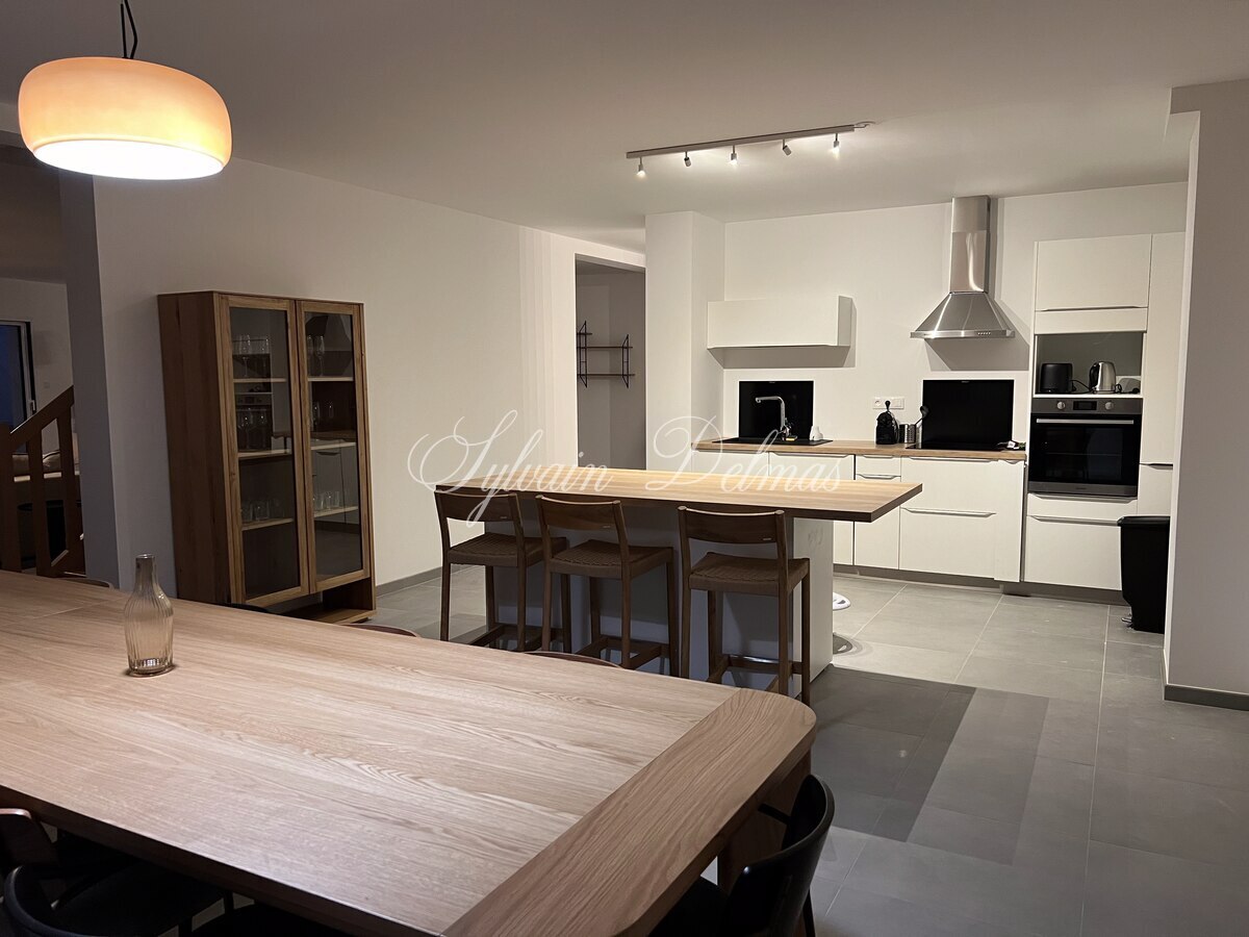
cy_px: 468
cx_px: 624
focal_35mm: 26
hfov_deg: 67.3
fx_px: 938
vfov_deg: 53.1
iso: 200
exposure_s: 1/50
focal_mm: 5.7
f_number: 1.5
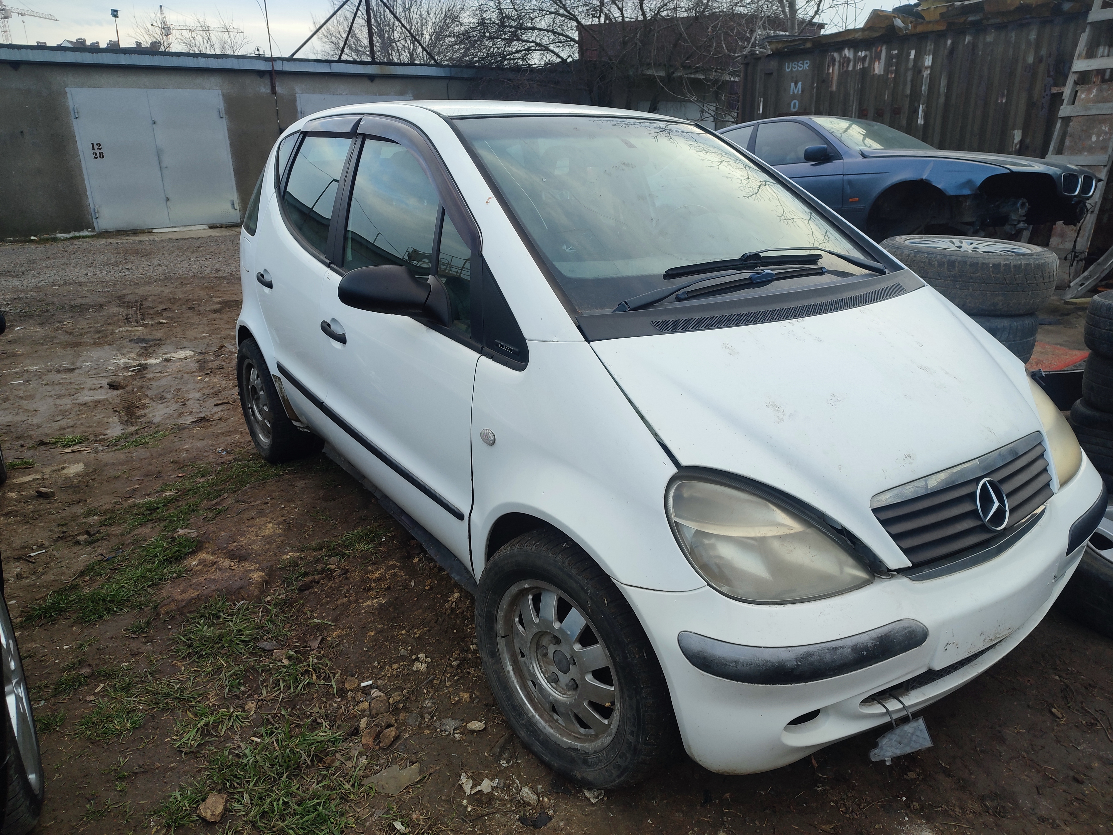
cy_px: 418
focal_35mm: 24
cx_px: 556
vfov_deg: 56.8
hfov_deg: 71.6
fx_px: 772
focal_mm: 5.89
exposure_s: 1/100
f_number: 1.89
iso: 91
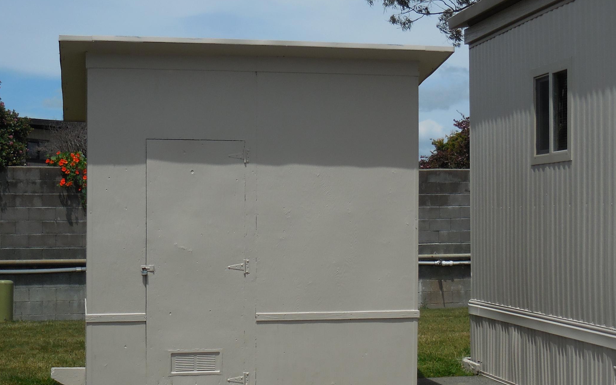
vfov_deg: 18.9
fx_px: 1158
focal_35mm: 69
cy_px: 226
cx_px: 296
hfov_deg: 29.8
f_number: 8.4
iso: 125
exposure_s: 1/640
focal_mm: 8.1
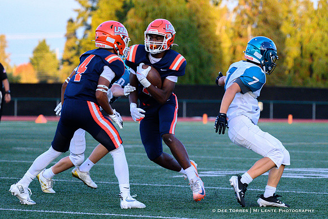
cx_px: 221
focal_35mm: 204
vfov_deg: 6.7
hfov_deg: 10.1
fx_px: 1860
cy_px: 144
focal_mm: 140
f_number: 4
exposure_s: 1/1600
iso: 3200
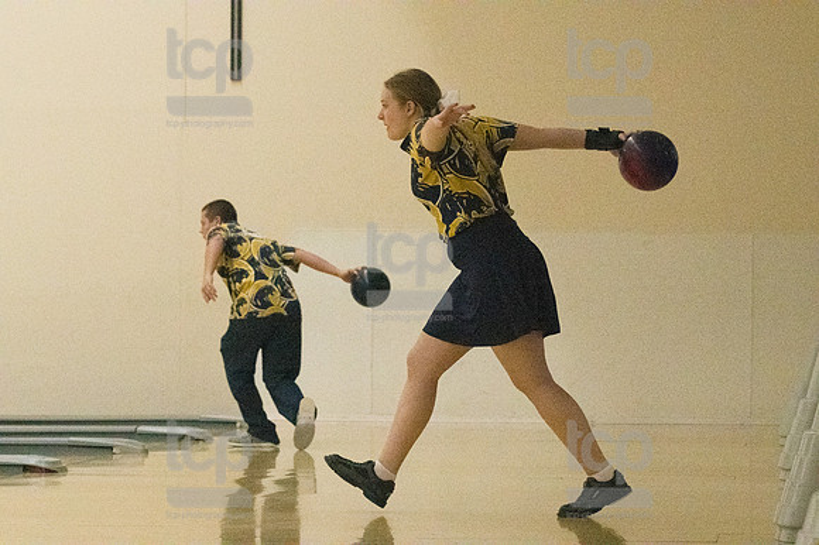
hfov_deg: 15.9
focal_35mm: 129
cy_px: 272
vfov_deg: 10.6
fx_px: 2933
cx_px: 410
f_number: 4.5
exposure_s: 1/1250
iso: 10000
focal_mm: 86
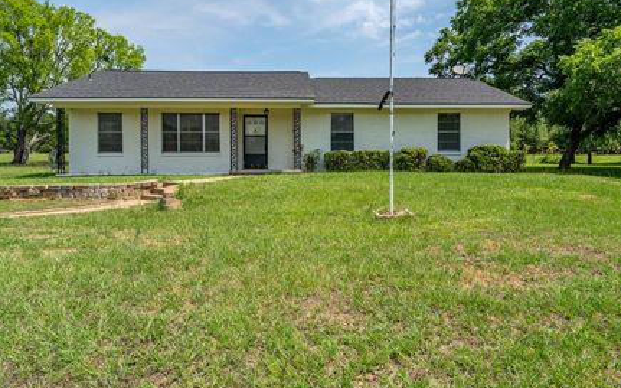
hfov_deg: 70.4
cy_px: 175
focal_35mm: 26
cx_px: 311
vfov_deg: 47.5
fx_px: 440
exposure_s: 1/6400
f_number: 8
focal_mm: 22
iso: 800
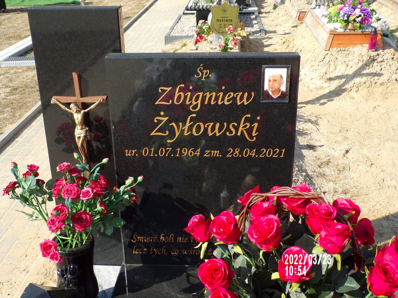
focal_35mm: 42
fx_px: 483
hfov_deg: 44.8
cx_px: 199
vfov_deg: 34.3
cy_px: 149
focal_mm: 7.6
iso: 80
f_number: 4.9
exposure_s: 1/250
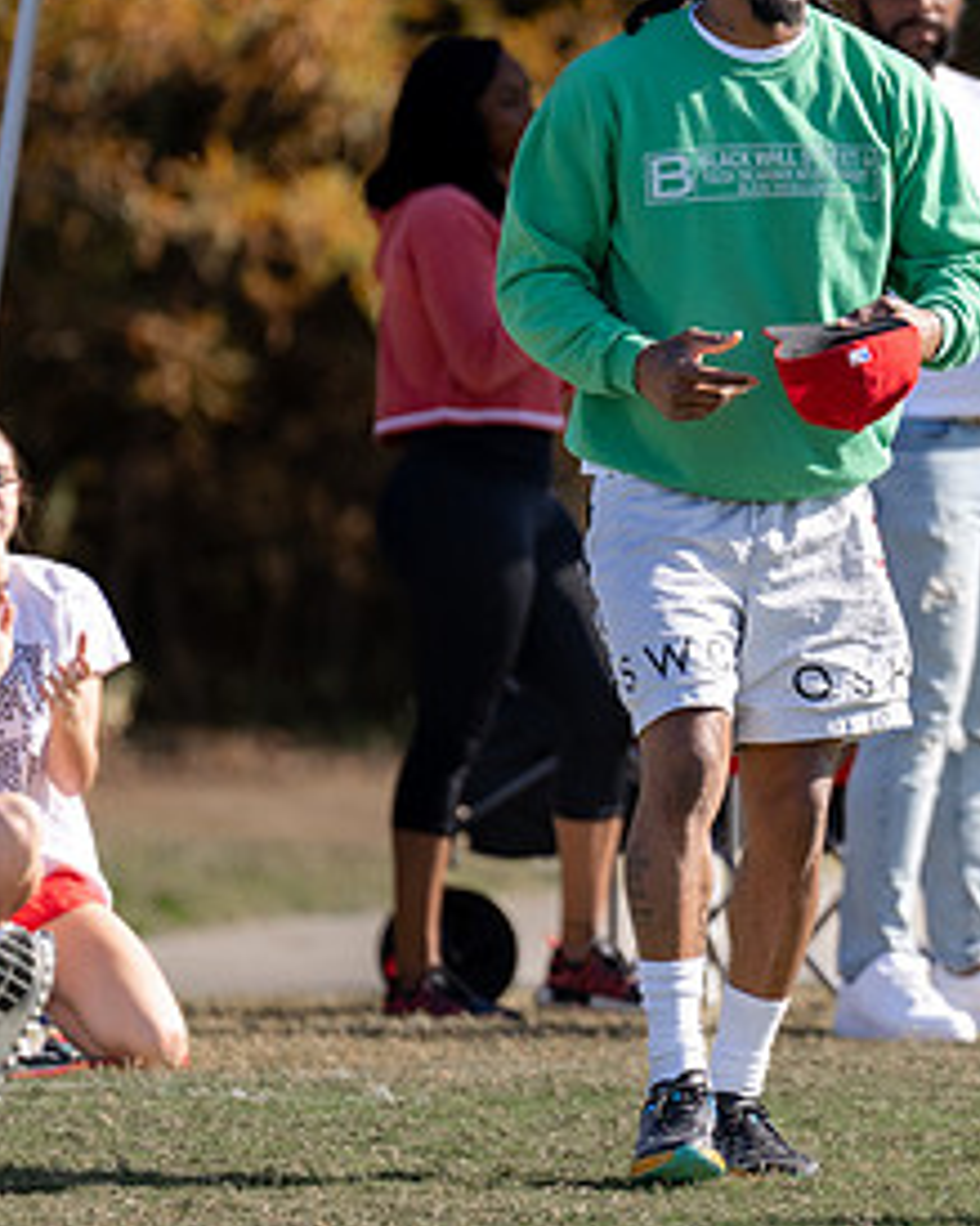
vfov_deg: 3.1
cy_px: 416
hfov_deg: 2.5
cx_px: 853
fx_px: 22672
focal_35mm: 625
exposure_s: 1/1600
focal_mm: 200
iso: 100
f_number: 3.2
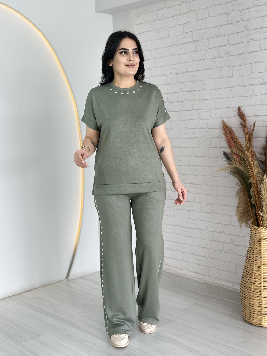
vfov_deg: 39.7
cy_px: 178
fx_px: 494
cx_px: 134
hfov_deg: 30.3
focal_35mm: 48
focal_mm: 6.86
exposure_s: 1/245
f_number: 1.78
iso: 80
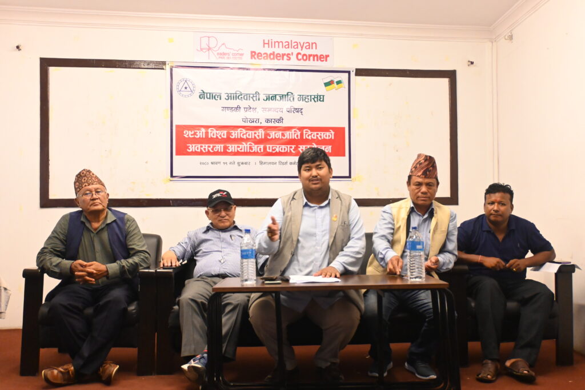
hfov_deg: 55.1
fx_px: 561
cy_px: 195
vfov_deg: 38.4
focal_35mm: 34
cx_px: 292
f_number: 4.2
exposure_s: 1/80
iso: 3200
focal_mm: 23
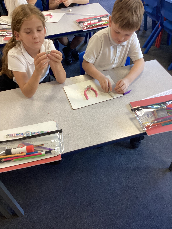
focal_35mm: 31
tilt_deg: -46.7
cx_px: 86
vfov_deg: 58.4
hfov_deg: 45.4
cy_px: 114
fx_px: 205
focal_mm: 3.3
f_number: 2.4
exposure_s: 1/60
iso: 125
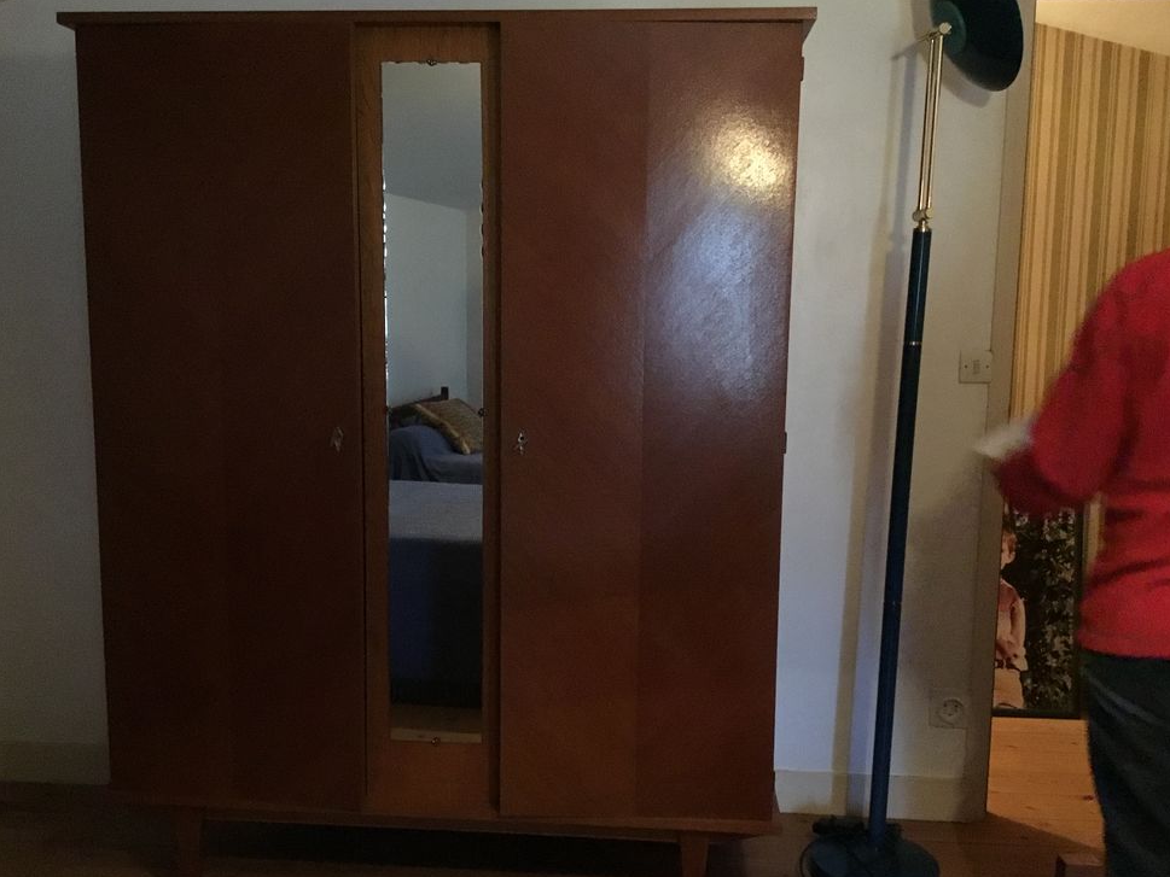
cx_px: 581
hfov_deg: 56.8
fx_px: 1082
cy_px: 445
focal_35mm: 32
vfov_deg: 44.2
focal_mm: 3.3
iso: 800
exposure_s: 1/17
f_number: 2.4
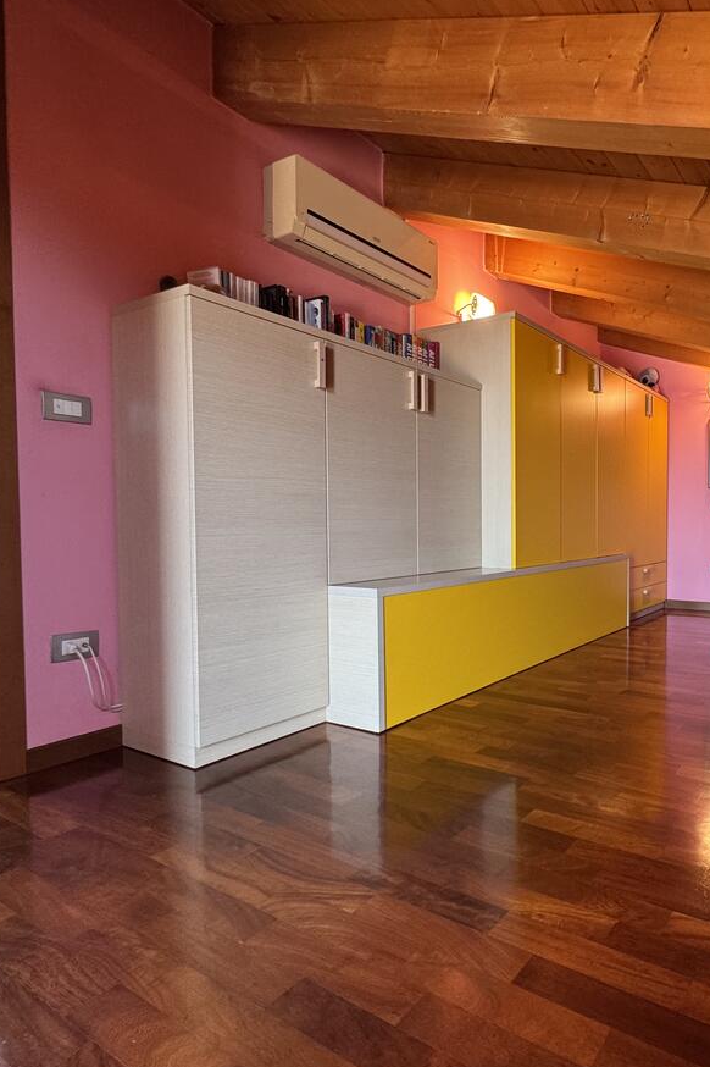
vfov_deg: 84.0
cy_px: 541
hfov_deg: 56.9
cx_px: 577
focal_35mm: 20
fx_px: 592
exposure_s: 1/100
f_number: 2.2
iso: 250
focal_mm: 2.22
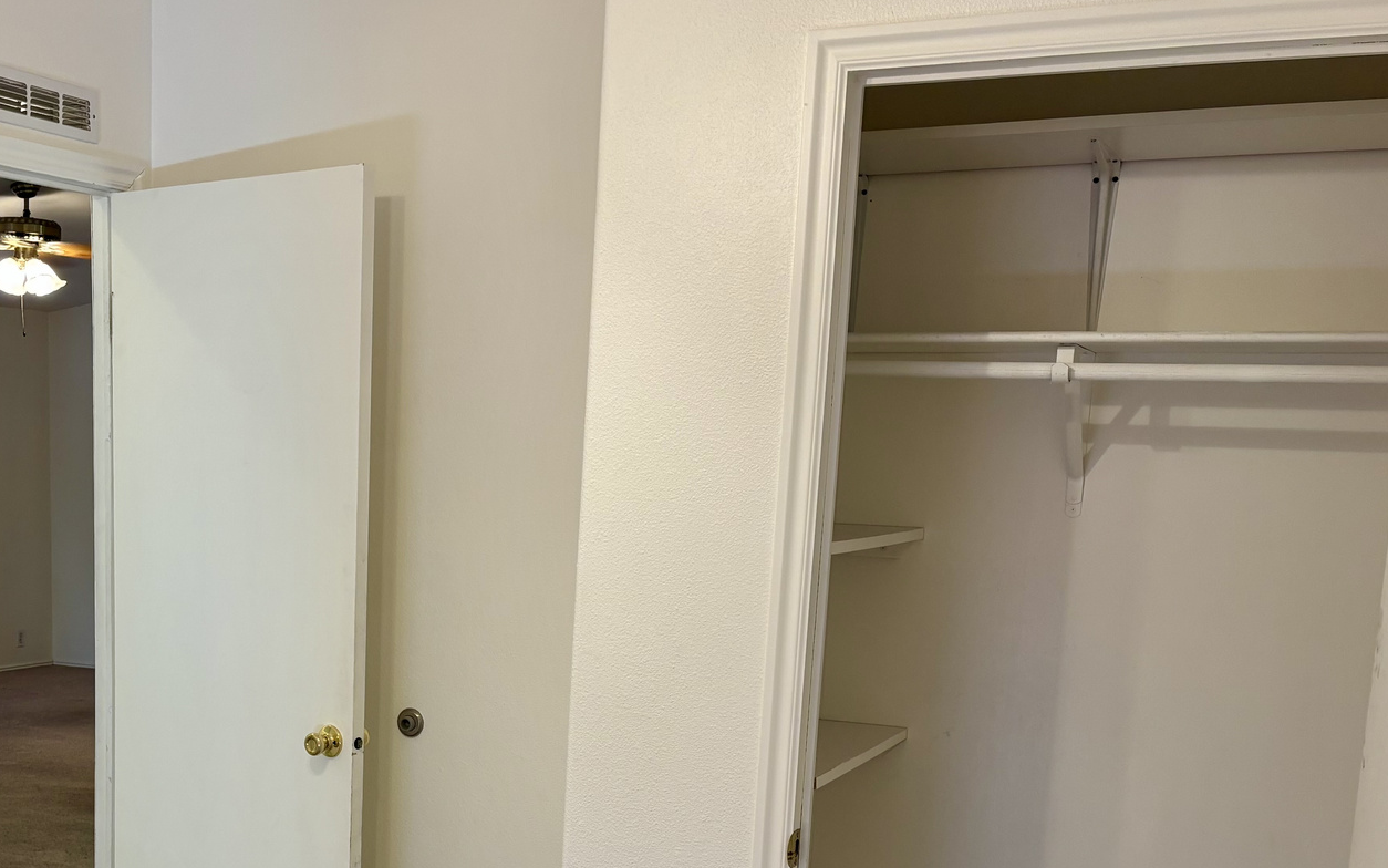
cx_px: 374
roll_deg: -2.0
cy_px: 730
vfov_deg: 27.8
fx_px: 1702
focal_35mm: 45
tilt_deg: -8.9
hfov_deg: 43.2
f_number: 1.6
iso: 80
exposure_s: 1/60
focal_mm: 5.96
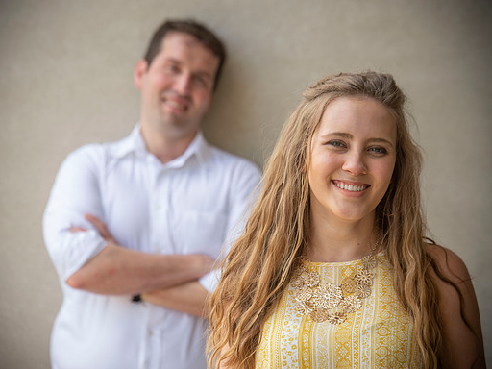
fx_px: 2089
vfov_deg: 10.1
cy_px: 184
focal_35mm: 147
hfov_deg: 13.4
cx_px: 230
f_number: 5.6
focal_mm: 135
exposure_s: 1/250
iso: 250
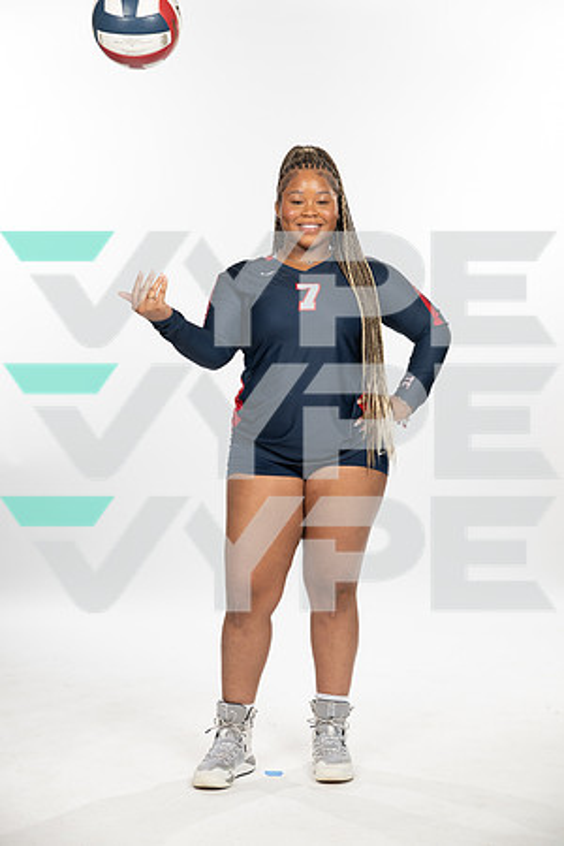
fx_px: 1457
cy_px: 423
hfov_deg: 21.9
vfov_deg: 32.4
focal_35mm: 62
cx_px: 282
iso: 200
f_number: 5.6
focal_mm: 62
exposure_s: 1/250
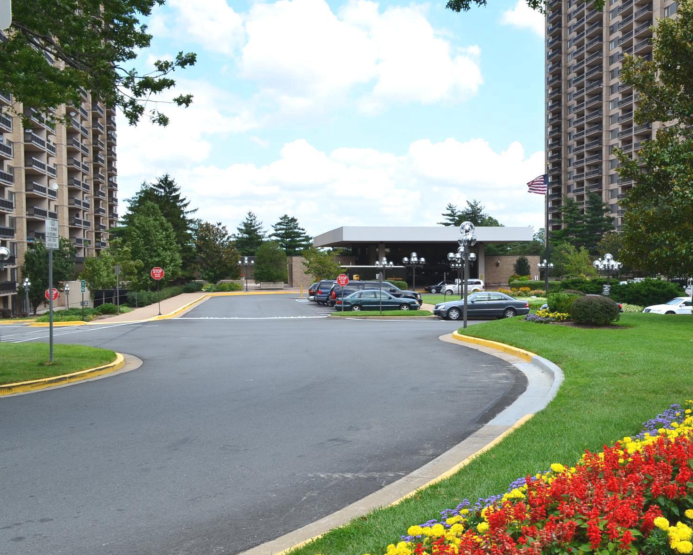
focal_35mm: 43
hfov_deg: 42.2
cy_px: 310
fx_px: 882
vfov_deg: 34.9
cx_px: 477
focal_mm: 22
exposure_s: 1/125
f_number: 11
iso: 180
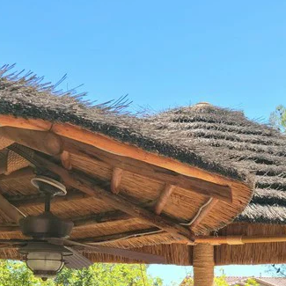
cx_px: 361
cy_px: 287
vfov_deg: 21.4
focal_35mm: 78
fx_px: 729
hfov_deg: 20.5
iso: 25
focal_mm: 5.9
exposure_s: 1/333
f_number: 2
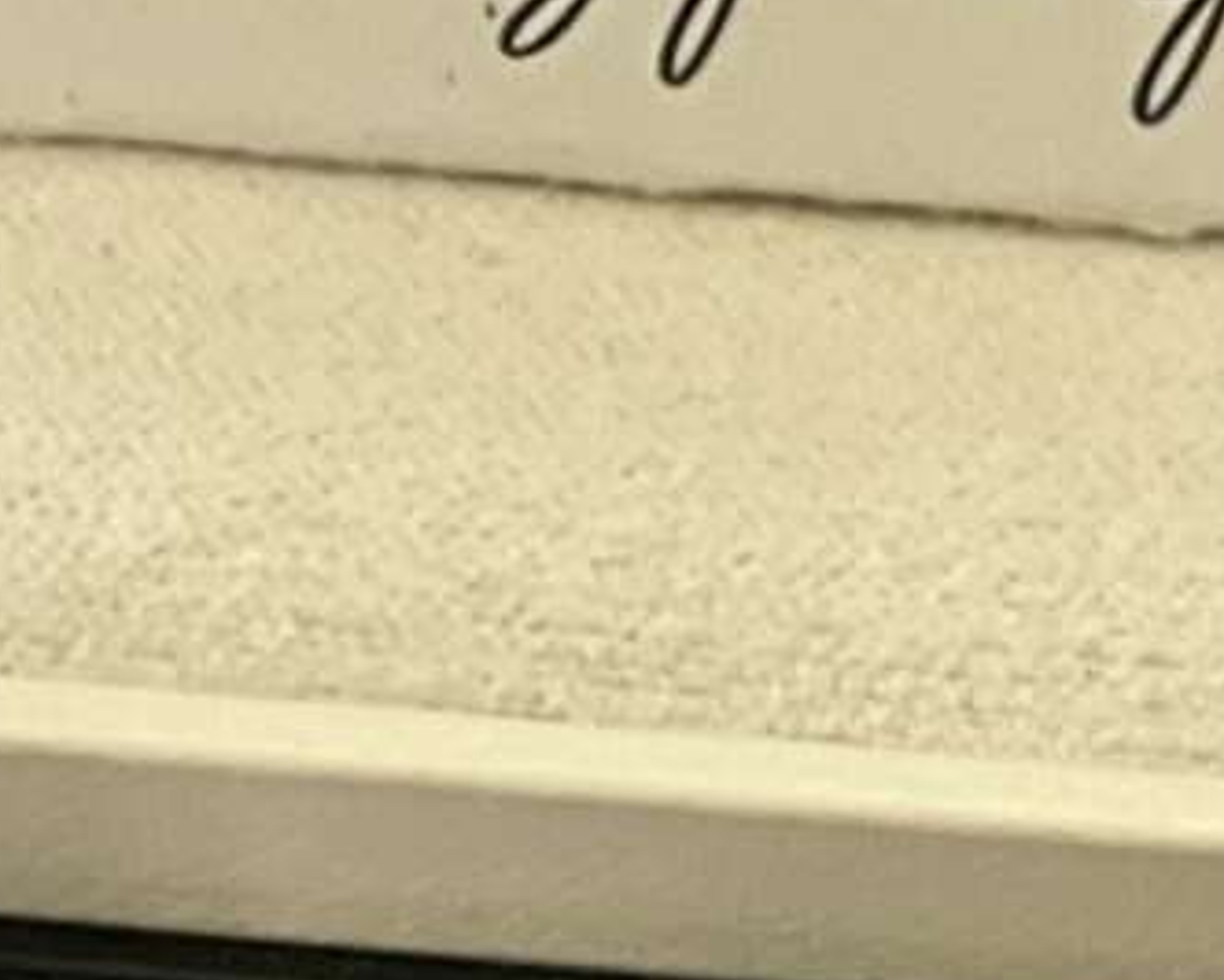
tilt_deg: -49.2
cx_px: -354
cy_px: 1142
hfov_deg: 8.7
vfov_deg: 7.1
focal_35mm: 218
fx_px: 7902
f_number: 1.8
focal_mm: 3
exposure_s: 1/122
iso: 64
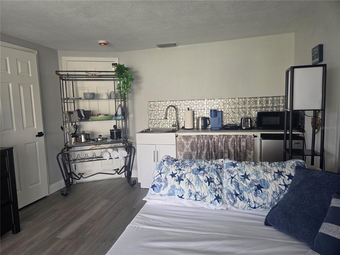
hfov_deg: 73.9
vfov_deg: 58.9
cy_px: 128
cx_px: 170
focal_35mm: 23
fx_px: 226
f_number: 1.8
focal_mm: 5.4
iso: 200
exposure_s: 1/180
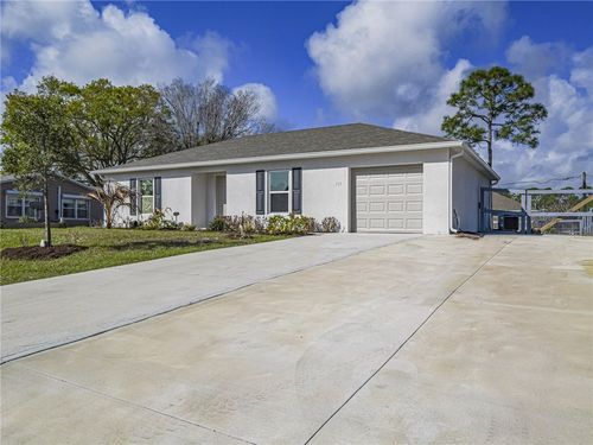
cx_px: 296
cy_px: 222
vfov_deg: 53.1
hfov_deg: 67.3
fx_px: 445
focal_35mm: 26
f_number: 8
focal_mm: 13
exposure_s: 1/500
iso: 100
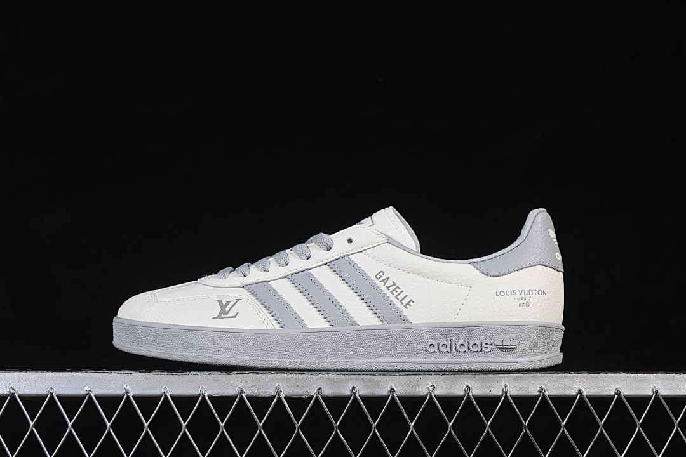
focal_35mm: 75
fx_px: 1429
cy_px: 228
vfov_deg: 18.2
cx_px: 343
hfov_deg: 27.0
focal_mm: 50
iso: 160
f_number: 8
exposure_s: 1/80
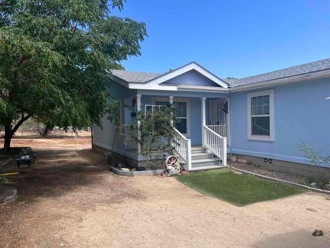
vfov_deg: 53.1
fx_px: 248
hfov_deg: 67.3
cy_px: 124
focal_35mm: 26
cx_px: 165
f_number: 1.5
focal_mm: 5.7
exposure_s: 1/2404
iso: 50
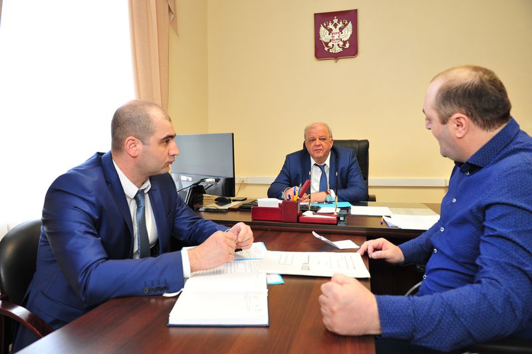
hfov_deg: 73.8
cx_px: 266
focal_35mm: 24
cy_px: 177
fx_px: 354
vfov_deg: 53.1
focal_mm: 24
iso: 2000
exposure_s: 1/125
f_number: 5
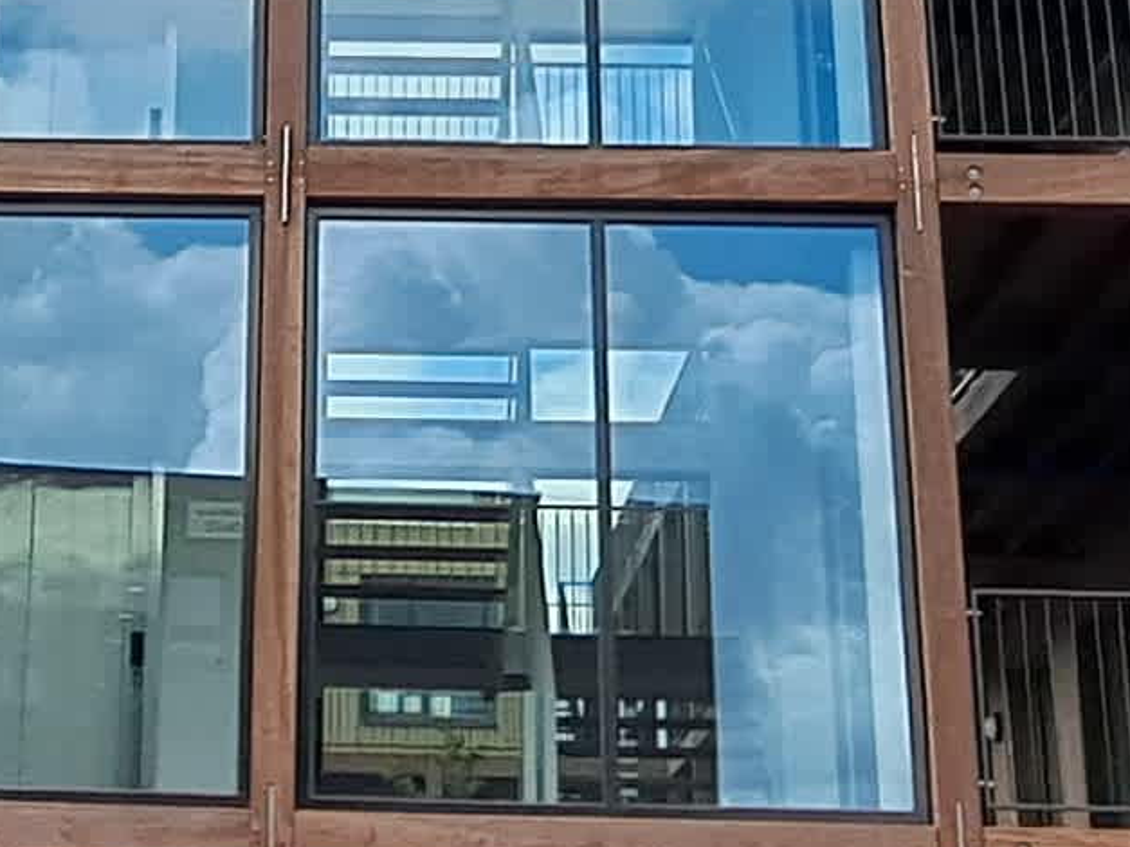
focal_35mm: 83
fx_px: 2709
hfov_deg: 22.9
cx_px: 105
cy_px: 56
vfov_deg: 17.5
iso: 50
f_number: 2.2
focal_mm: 1.7
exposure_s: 1/1548
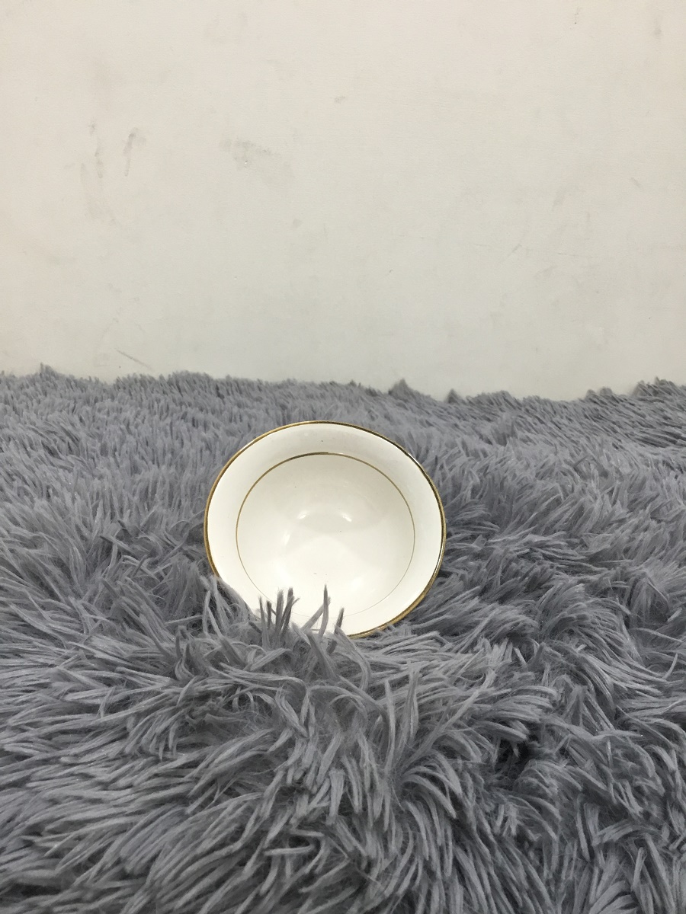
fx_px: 819
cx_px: 343
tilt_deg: -17.1
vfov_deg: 58.4
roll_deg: -0.8
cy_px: 457
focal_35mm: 31
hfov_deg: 45.4
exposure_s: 1/33
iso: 100
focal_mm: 3.3
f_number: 2.4
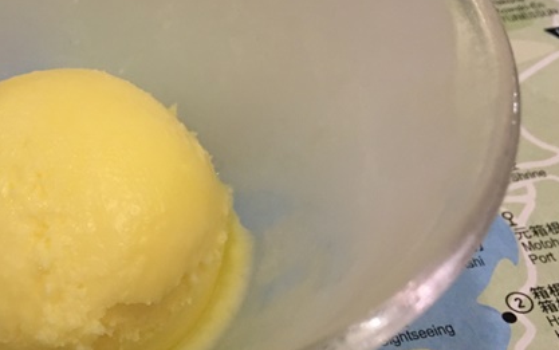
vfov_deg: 21.9
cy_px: 248
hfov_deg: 32.8
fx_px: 899
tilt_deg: -50.8
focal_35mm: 59
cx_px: 59
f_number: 2.2
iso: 80
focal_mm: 4.15
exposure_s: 1/17
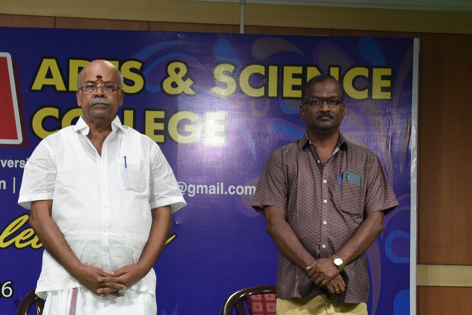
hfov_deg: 21.7
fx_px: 1219
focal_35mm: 93
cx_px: 108
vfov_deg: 14.6
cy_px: 252
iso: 800
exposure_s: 1/80
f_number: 4.5
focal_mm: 32
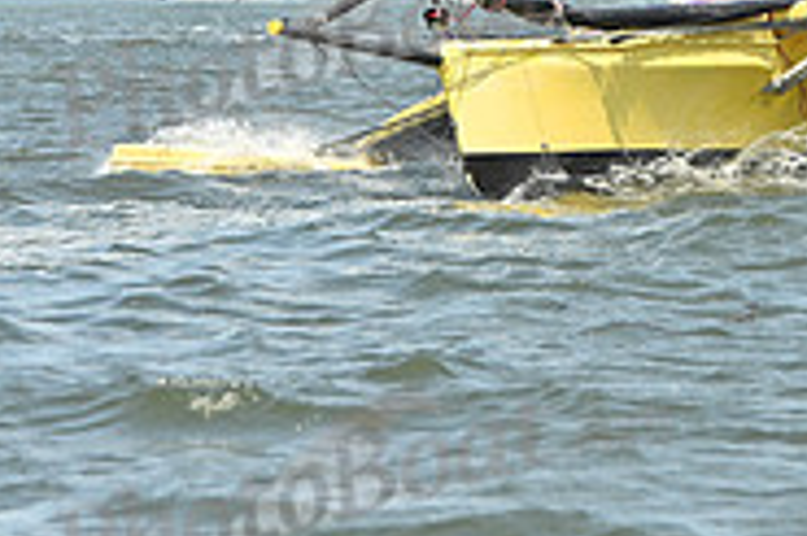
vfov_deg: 2.6
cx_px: 899
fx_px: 11960
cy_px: -251
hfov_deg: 3.9
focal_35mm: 534
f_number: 6.3
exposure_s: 1/1250
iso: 320
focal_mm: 170
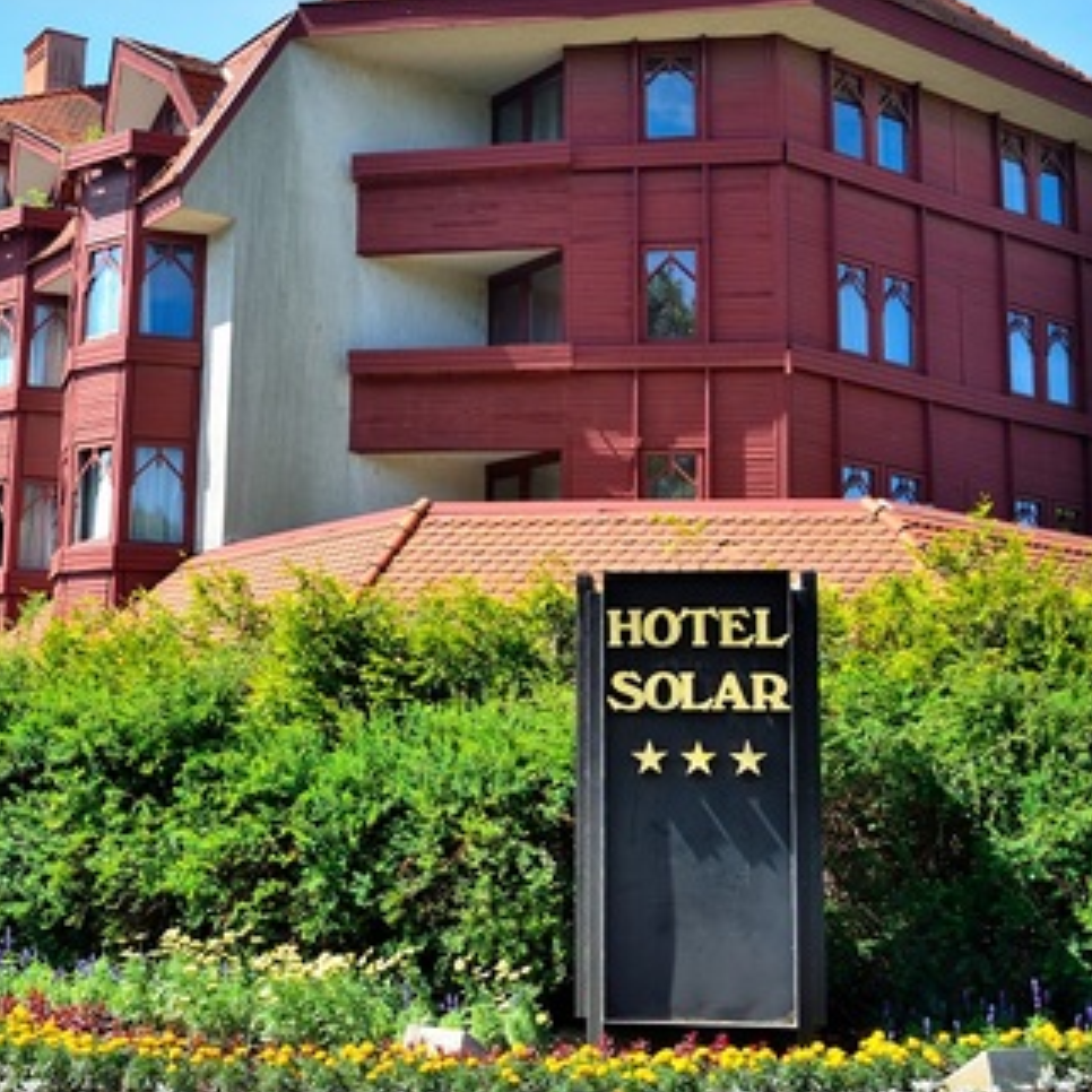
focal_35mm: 50
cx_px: 281
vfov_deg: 34.2
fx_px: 1777
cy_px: 524
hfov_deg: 33.5
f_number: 5.6
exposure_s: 1/250
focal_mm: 21
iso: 200
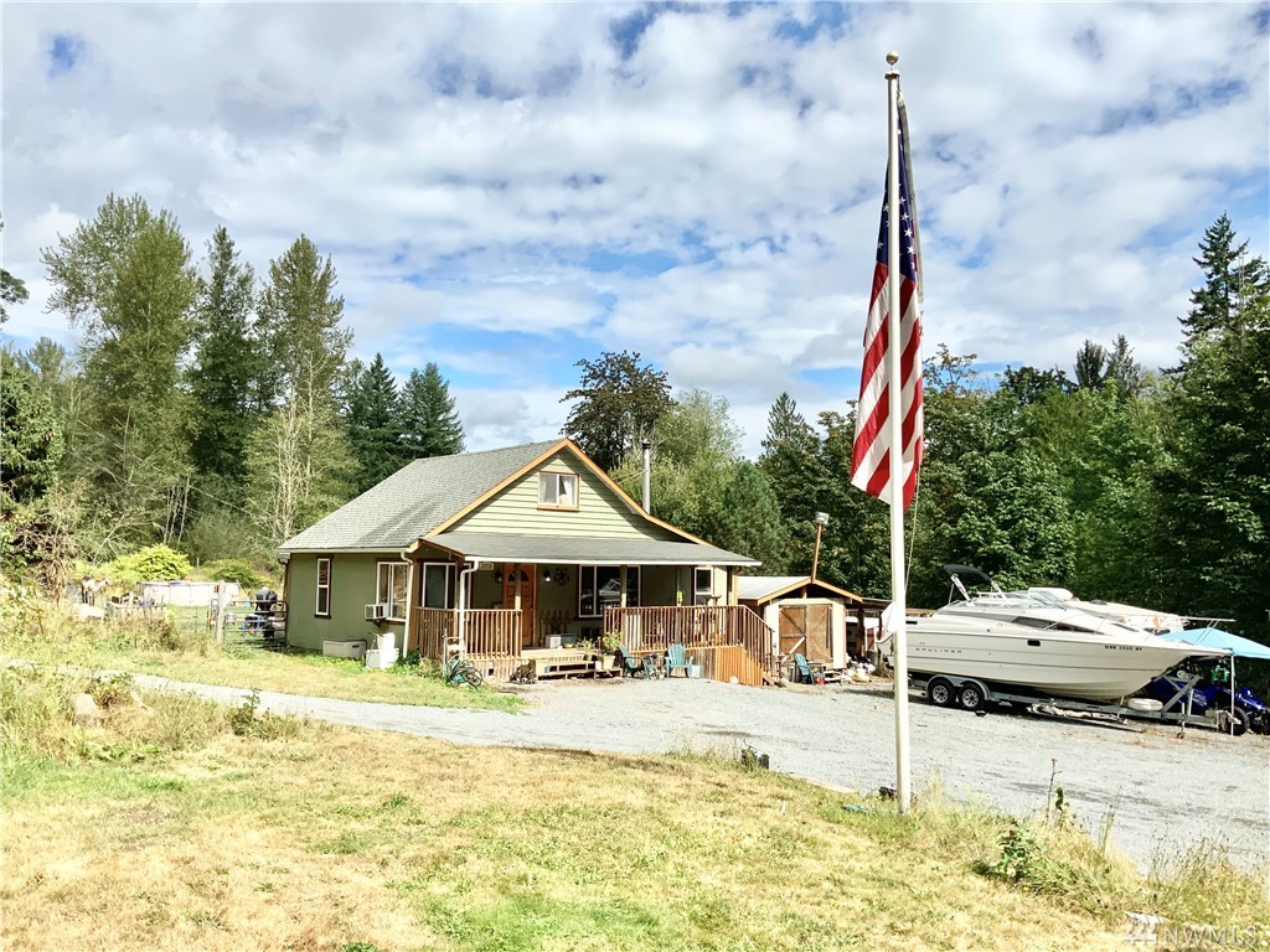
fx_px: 1064
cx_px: 635
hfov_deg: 61.7
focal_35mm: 29
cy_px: 476
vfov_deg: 48.2
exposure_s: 1/2667
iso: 20
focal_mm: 3
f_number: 1.8
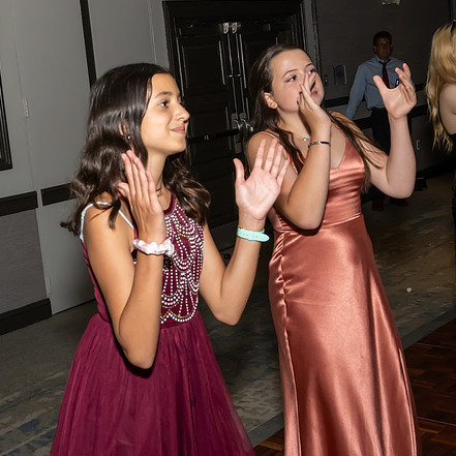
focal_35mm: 54
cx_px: 107
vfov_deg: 31.5
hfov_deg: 31.0
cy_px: 180
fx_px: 805
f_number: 8
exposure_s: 1/250
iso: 1000
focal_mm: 23
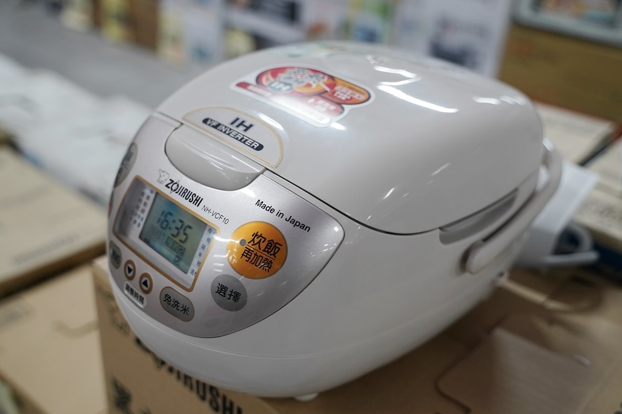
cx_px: 318
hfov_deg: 51.9
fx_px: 639
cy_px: 212
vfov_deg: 35.9
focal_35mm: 37
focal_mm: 36
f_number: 3.5
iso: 1600
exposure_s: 1/60
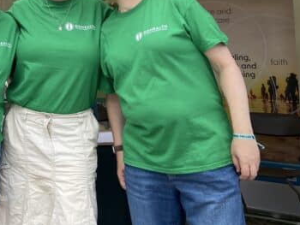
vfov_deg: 24.6
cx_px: 8
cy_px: 3
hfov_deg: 31.5
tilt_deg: +4.7
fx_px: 494
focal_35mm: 57
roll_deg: -0.3
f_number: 1.8
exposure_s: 1/1429
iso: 32
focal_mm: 4.25
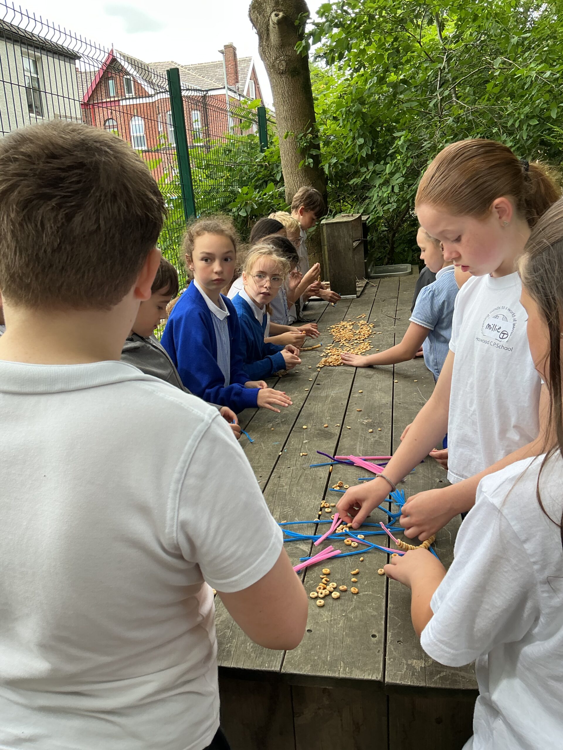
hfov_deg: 48.2
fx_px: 629
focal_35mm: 29
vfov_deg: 61.7
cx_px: 282
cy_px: 375
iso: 16
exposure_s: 1/118
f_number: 1.8
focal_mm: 3
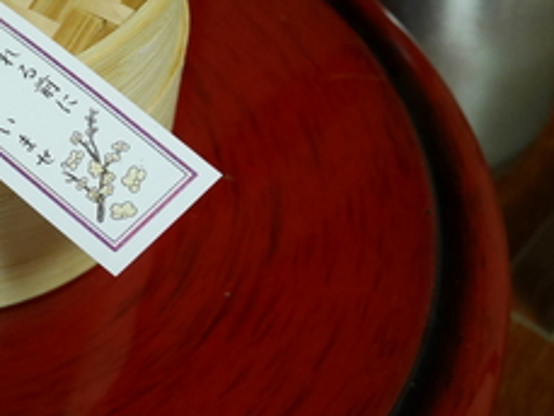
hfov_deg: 21.2
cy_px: 166
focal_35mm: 89
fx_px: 1425
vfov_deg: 16.6
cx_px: -10
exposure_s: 1/60
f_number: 4
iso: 2000
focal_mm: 17
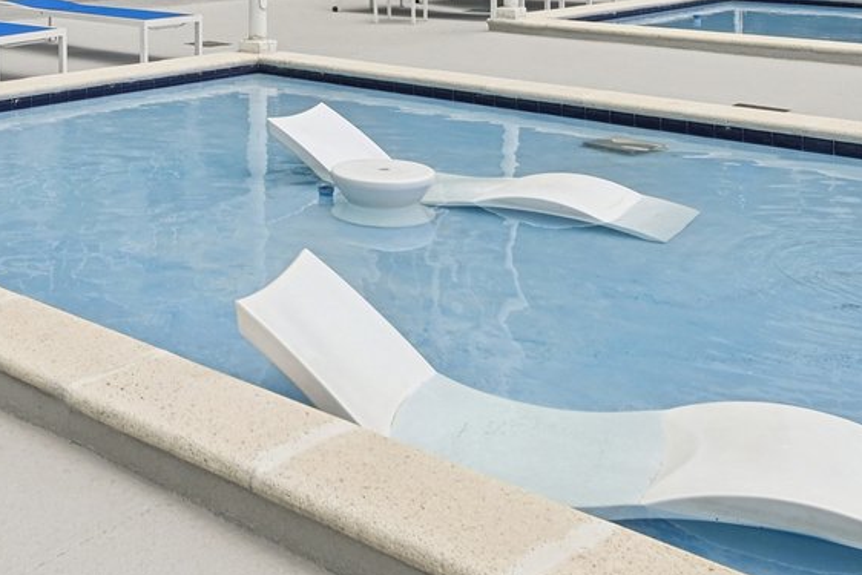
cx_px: 155
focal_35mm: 51
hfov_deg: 37.3
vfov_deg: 24.1
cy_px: -111
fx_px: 1221
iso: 100
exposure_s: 1/200
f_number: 8
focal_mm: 14
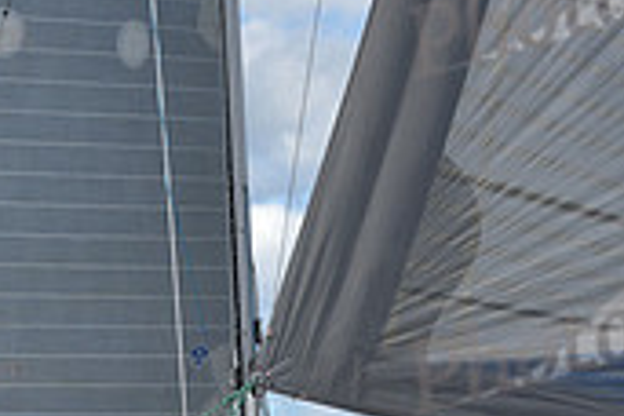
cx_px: 223
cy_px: 560
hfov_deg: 8.7
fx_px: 4108
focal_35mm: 237
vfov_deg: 5.8
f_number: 8
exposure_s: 1/1000
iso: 250
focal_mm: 70
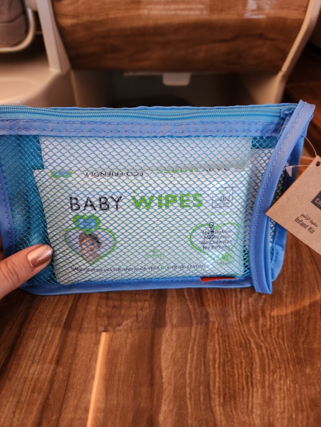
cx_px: 160
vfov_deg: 73.9
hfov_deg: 58.9
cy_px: 214
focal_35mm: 23
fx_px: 284
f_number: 1.8
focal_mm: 5.4
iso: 500
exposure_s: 1/36
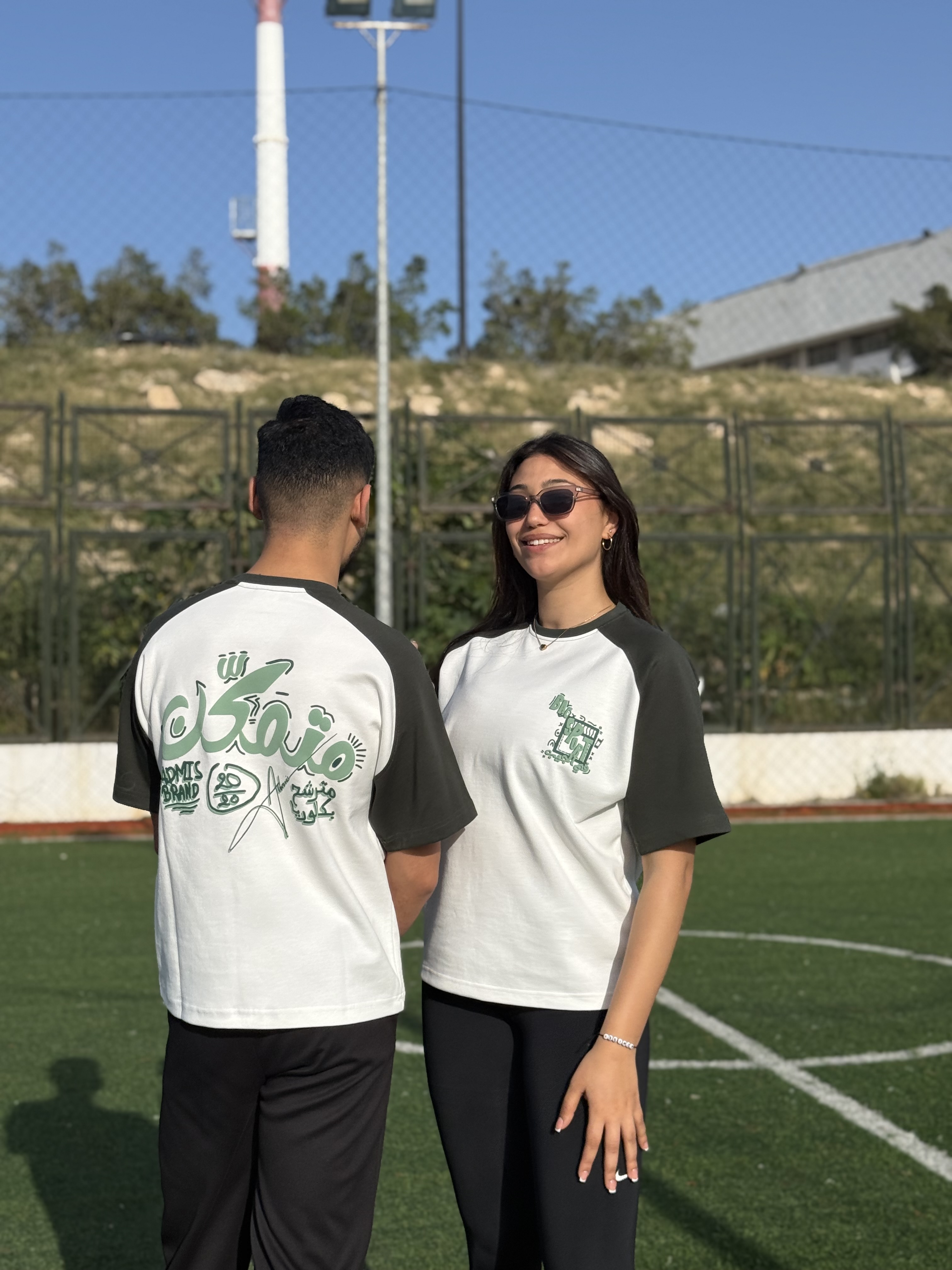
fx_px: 1760
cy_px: 635
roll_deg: +0.5
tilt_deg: +0.9
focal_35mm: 48
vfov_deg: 39.7
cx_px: 476
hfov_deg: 30.3
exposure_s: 1/8772
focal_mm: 6.76
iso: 64
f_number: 1.78
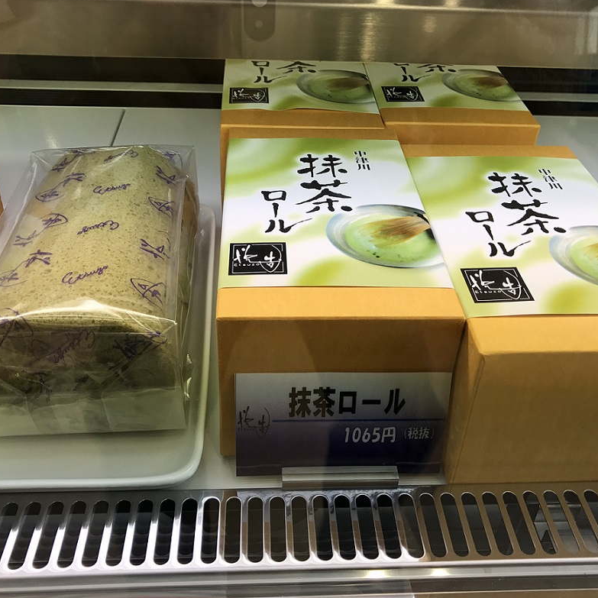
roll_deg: -4.8
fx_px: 665
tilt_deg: -39.6
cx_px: 316
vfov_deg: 48.5
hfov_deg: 48.4
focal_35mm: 34
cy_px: 297
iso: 20
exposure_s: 1/259
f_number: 1.8
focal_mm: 3.99
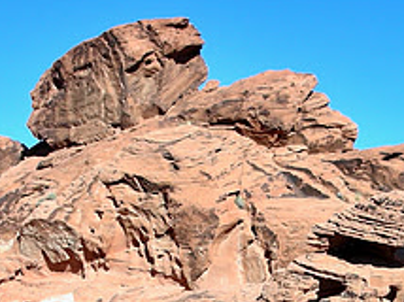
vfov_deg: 15.0
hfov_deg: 20.7
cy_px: 352
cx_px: 193
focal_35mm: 95
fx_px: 1107
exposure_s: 1/84.1
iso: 50
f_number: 8.5
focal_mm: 5.8
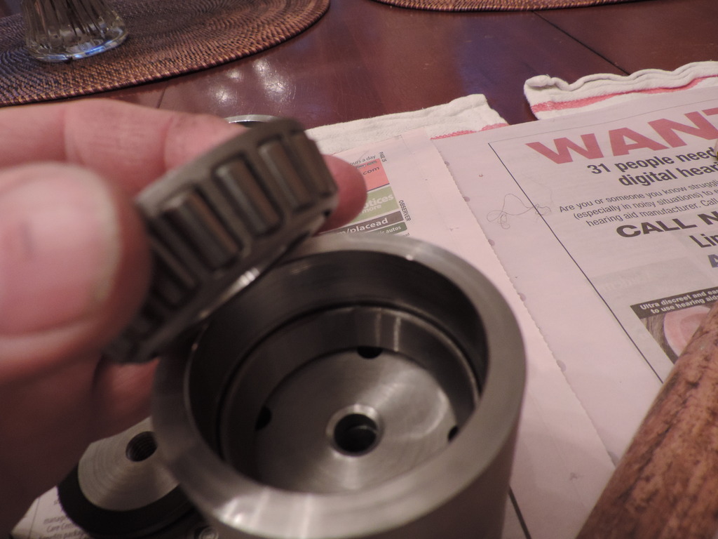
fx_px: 498
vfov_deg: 56.8
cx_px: 359
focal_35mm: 24
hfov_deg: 71.6
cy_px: 270
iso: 400
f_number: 3
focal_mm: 4.3
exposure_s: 1/20
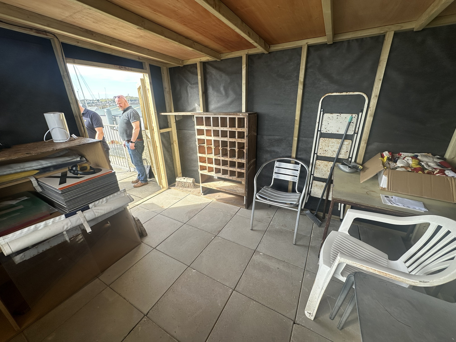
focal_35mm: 14
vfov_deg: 85.7
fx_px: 184
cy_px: 171
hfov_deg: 102.1
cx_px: 228
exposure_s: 1/191
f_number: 2.2
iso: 40
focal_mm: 2.22
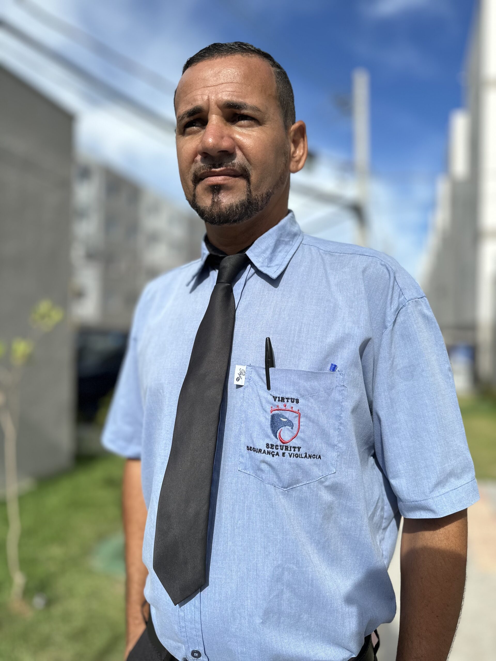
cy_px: 330
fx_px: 459
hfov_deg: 56.8
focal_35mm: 24
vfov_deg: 71.6
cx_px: 248
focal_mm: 6.86
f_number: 1.78
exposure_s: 1/3861
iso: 80
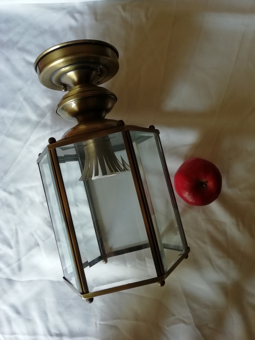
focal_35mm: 26
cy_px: 170
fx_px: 255
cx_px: 128
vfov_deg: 67.3
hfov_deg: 53.1
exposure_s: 1/33.3
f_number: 2.2
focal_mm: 3.46
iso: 100
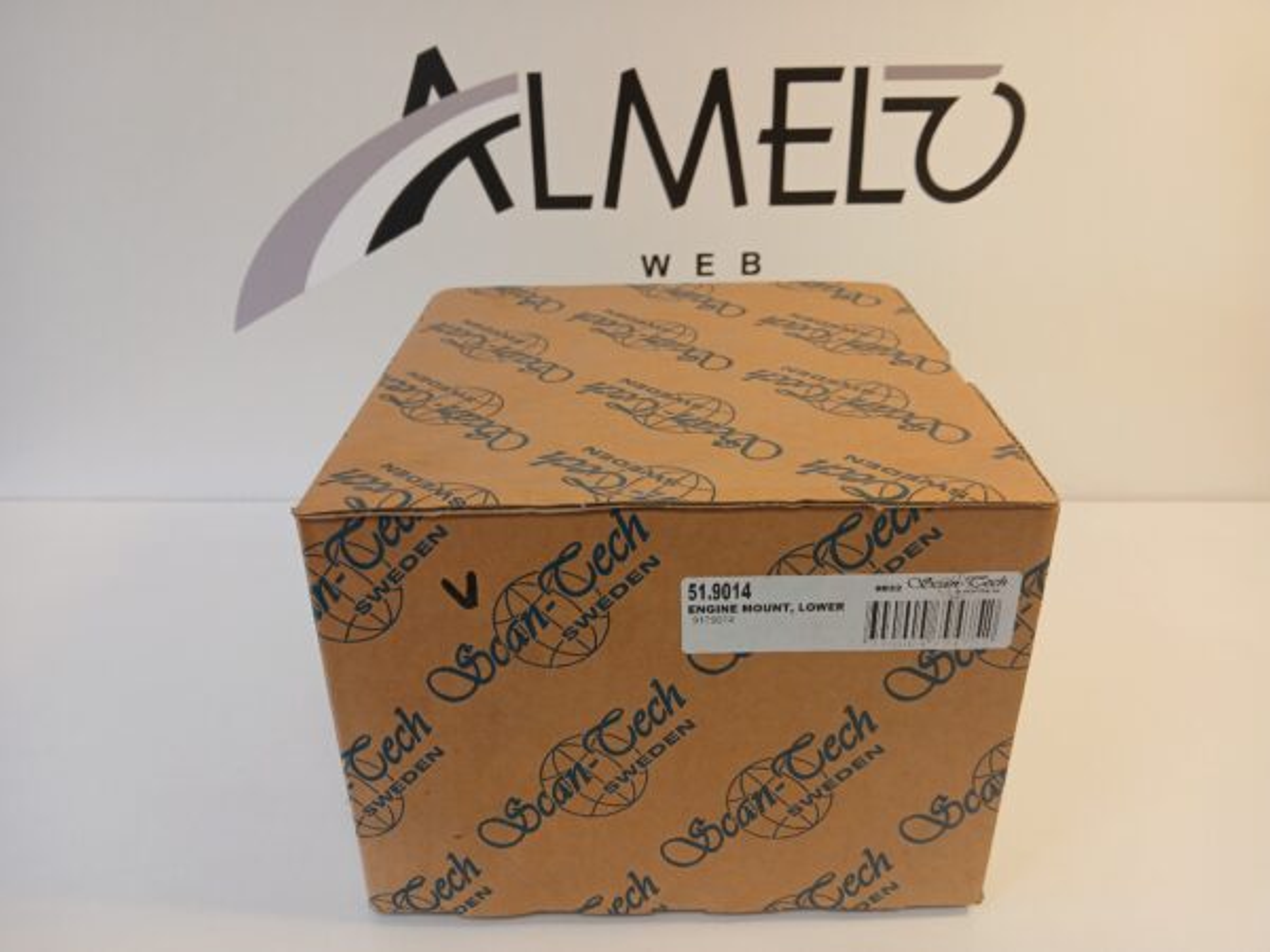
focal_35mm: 26
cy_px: 476
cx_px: 635
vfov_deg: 53.1
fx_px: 954
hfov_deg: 67.3
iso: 80
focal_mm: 3.98
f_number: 1.8
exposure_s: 1/50
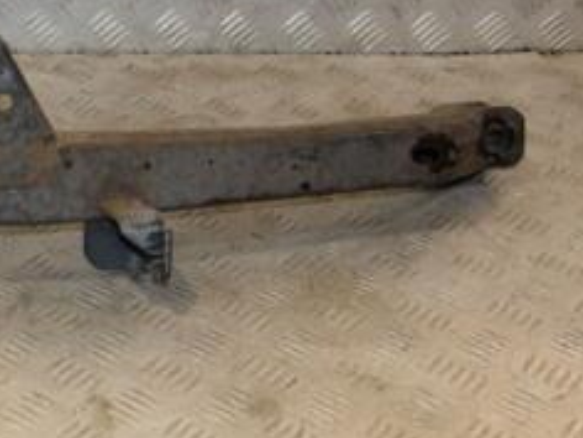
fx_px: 1482
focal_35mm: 88
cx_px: -111
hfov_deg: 20.8
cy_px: 193
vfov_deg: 16.8
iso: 800
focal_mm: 24
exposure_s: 1/200
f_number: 7.1
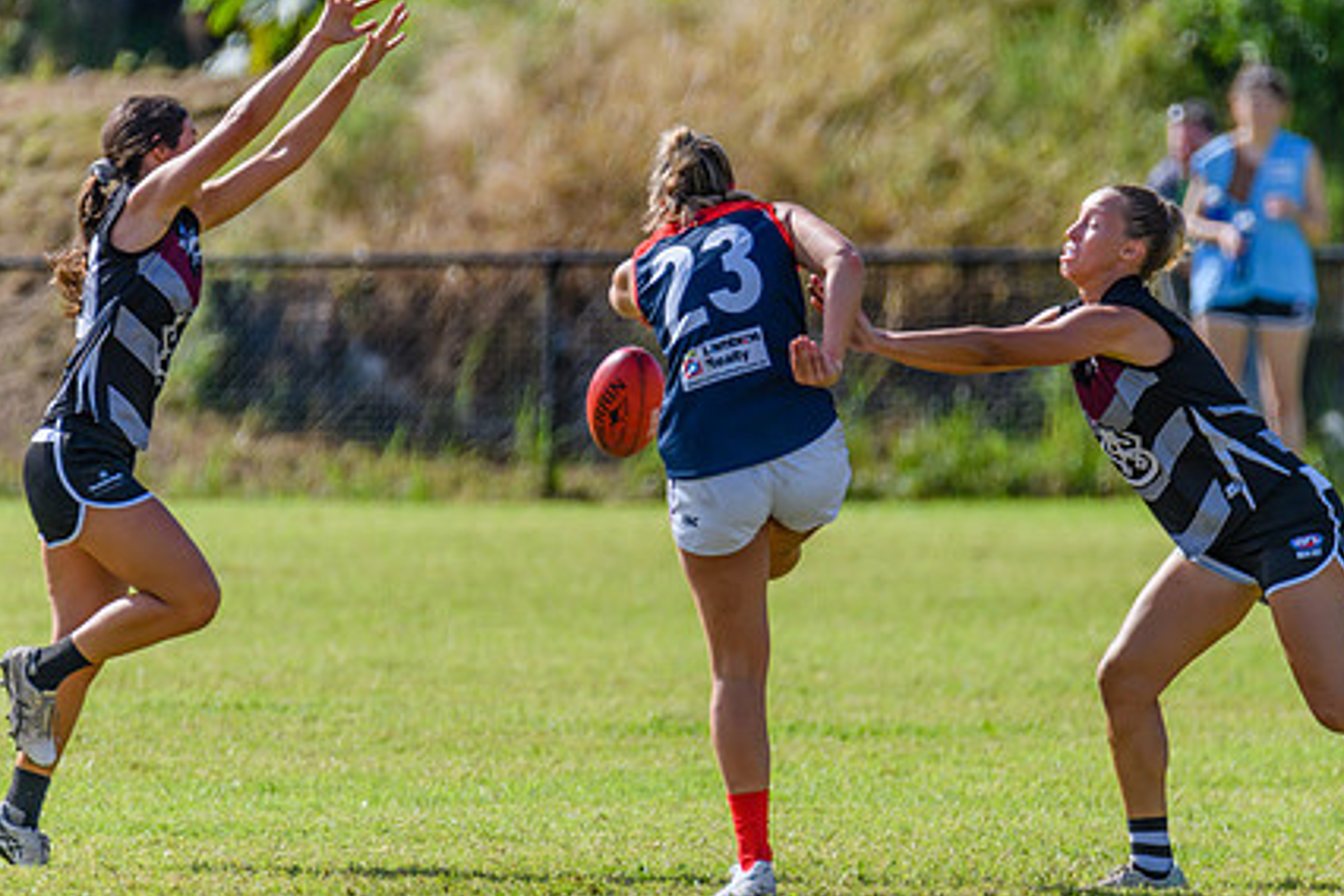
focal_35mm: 923
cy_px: 427
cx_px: 746
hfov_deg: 2.2
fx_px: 34456
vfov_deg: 1.5
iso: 800
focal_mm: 600
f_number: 6.3
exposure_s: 1/2000
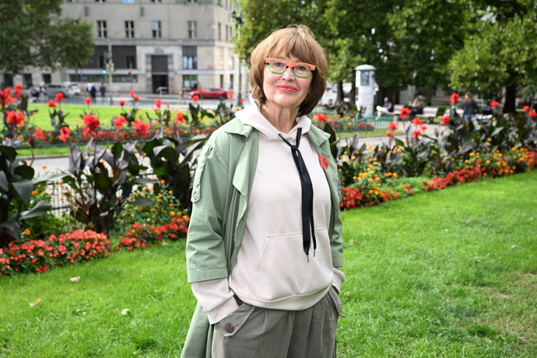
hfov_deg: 51.9
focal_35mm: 37
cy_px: 179
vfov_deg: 35.9
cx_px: 268
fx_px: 552
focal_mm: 37
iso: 250
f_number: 4.5
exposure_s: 1/400
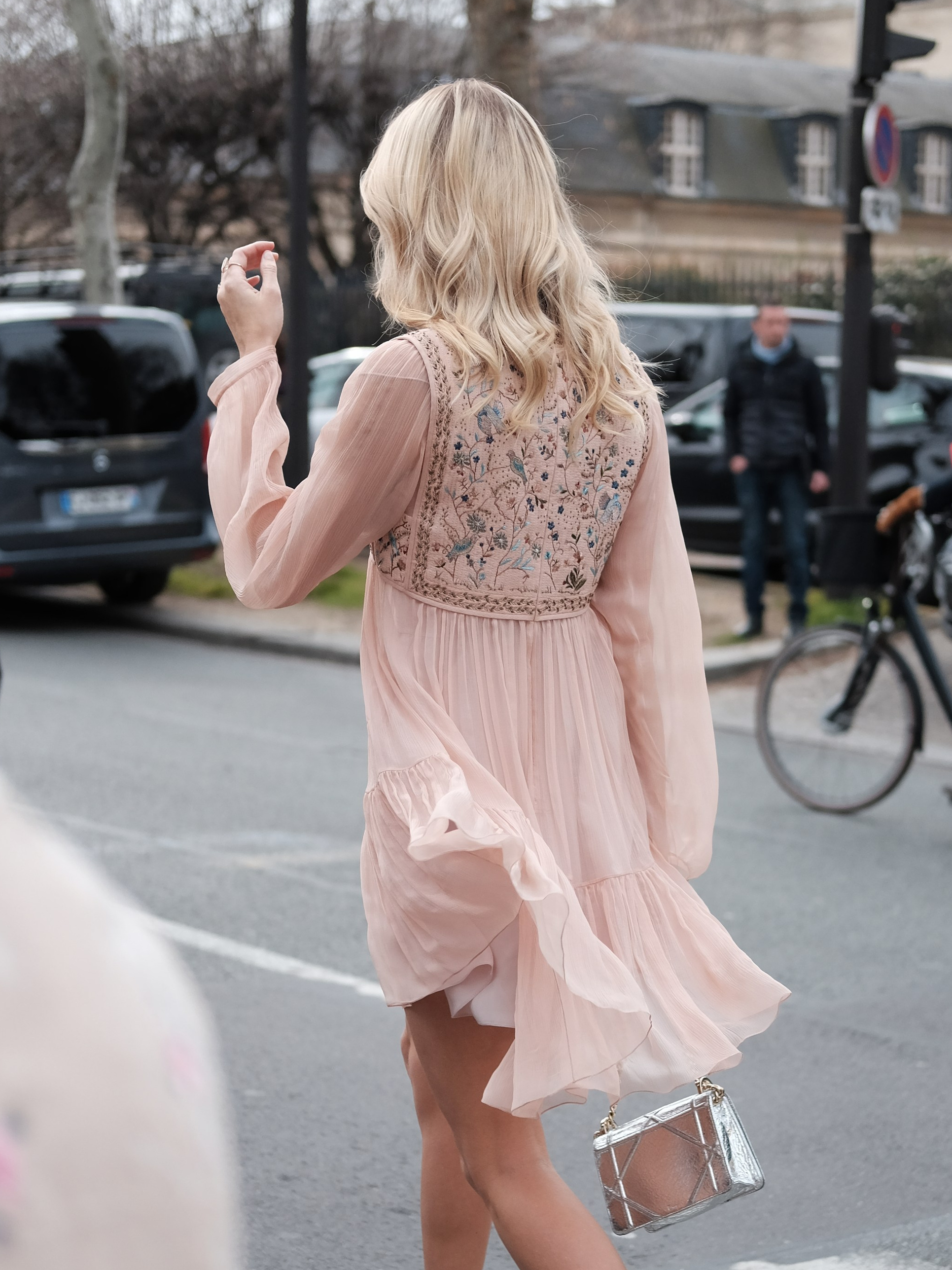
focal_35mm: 76
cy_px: 770
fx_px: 2787
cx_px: 597
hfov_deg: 19.3
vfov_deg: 25.6
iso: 500
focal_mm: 35
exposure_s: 1/4000
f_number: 2
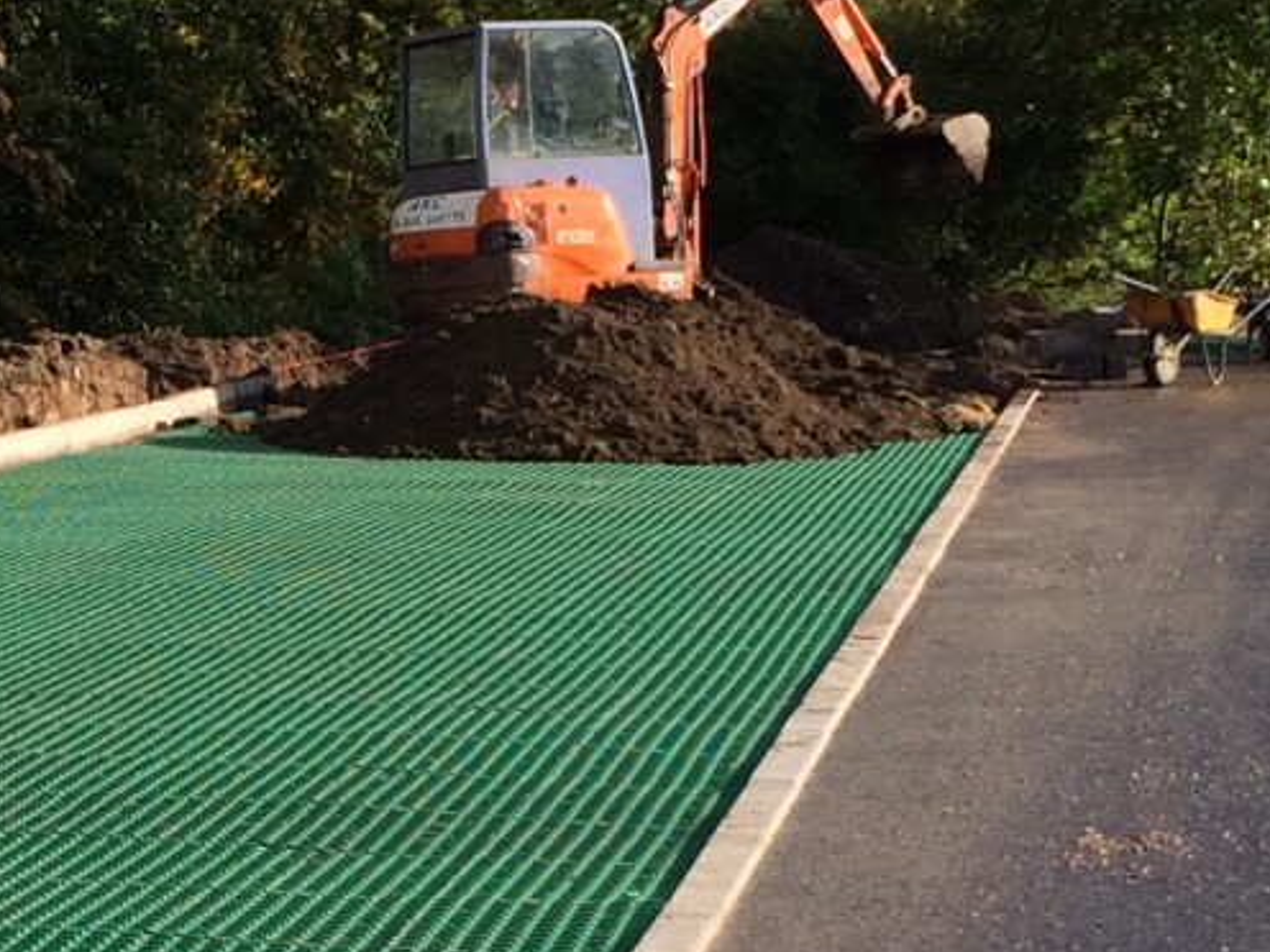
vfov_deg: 12.2
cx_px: 41
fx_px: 4439
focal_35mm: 121
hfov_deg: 16.0
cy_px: 809
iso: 32
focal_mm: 4.12
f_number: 2.2
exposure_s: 1/1109
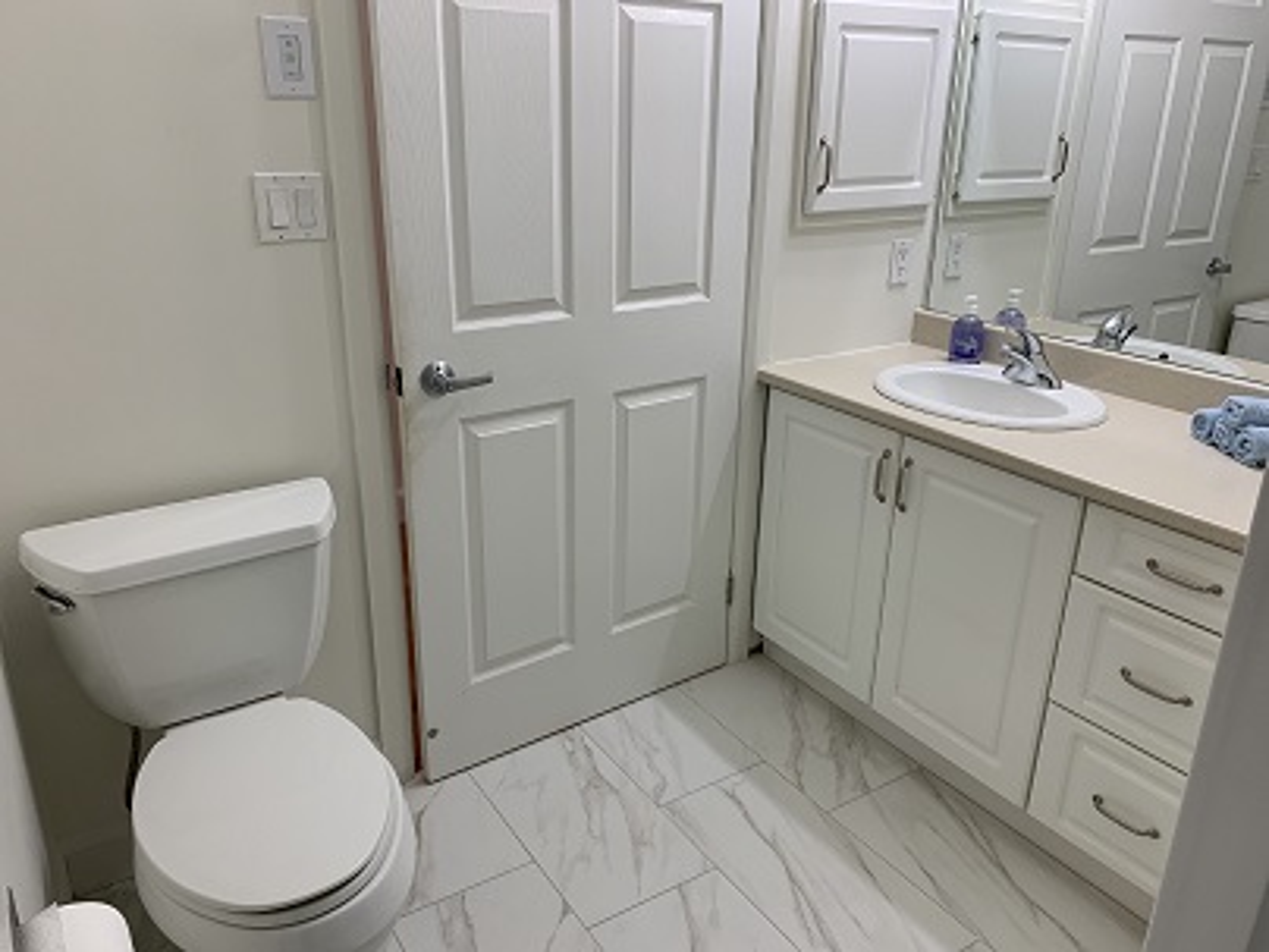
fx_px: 953
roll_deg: -1.4
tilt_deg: -21.9
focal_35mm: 26
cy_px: 476
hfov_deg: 67.3
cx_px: 634
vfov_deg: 53.1
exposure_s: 1/120
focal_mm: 4.25
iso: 100
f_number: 1.8
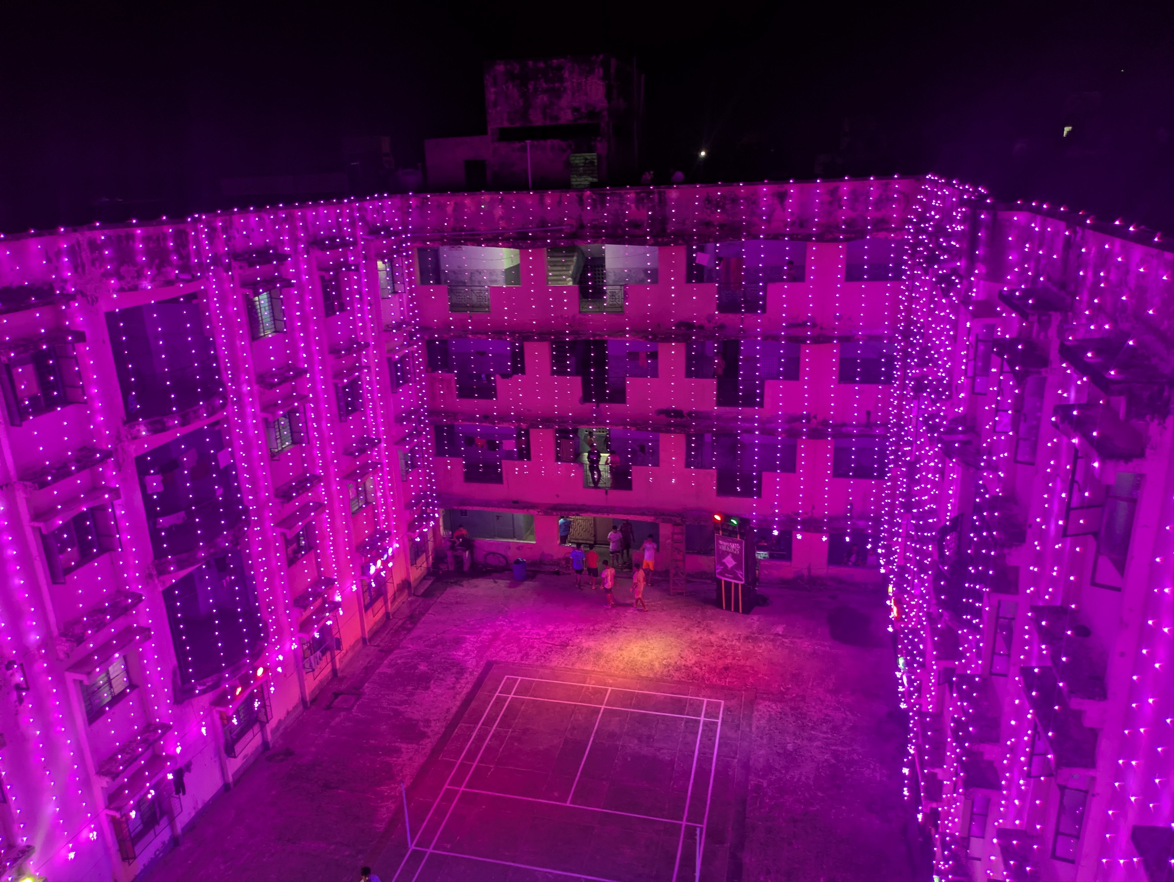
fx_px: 848
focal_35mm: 25
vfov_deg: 54.9
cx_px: 587
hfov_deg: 69.4
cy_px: 441
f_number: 1.89
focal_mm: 5.43
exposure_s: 1/33.3
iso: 251
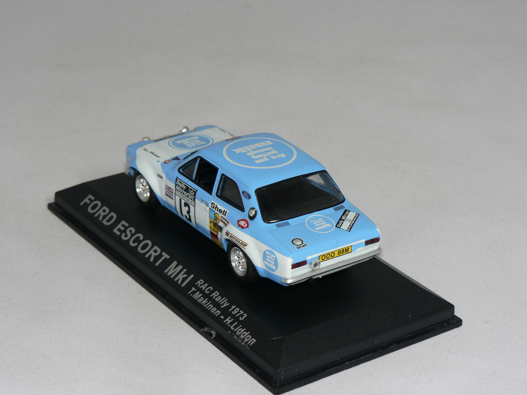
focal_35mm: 93
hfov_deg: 21.1
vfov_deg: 15.9
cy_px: 198
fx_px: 1416
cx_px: 264
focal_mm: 15.5
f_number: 4
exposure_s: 1/60
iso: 80
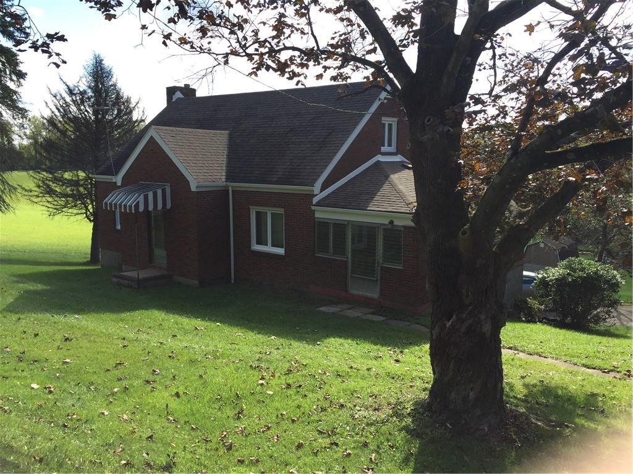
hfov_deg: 61.7
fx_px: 530
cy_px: 237
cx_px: 316
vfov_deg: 48.2
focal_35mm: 29
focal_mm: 4.15
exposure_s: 1/732
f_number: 2.2
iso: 32
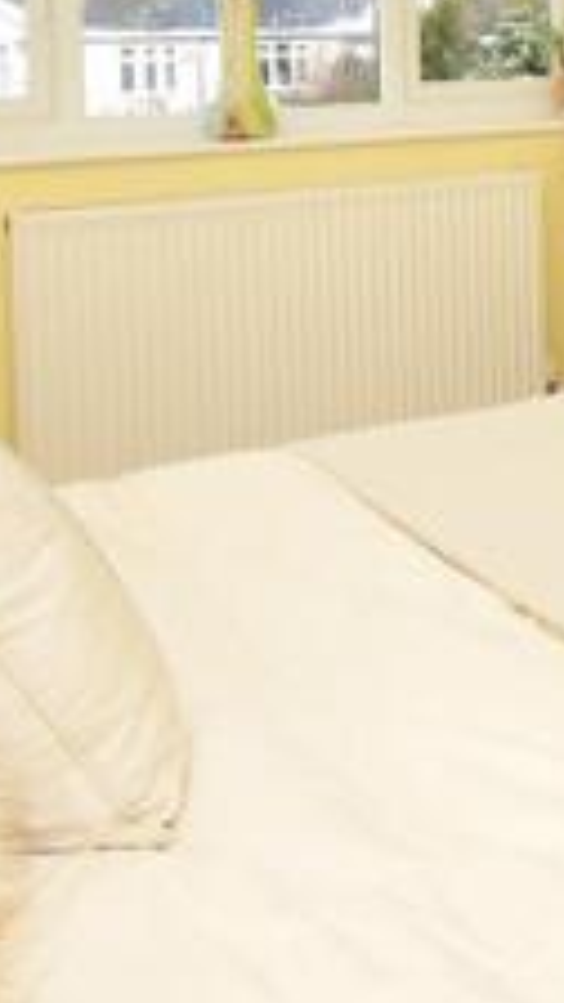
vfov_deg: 40.4
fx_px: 1223
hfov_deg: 24.6
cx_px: 586
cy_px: 56
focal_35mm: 46
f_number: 8
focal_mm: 10
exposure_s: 1/200
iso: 400
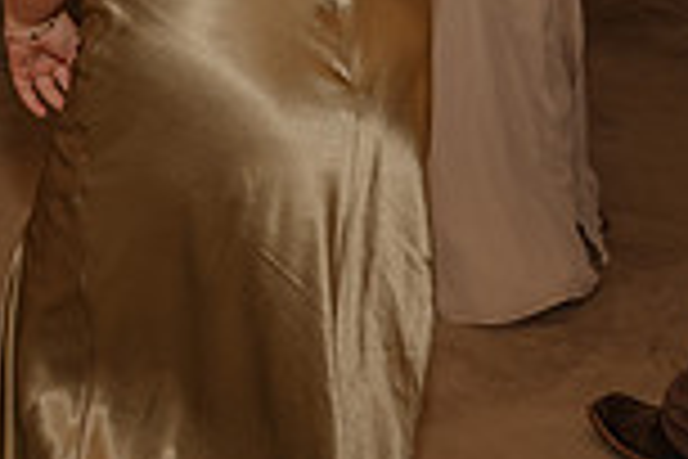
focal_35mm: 112
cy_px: -225
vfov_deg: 11.7
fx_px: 2140
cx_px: -72
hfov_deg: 17.6
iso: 320
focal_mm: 29.5
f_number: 4
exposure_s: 1/200
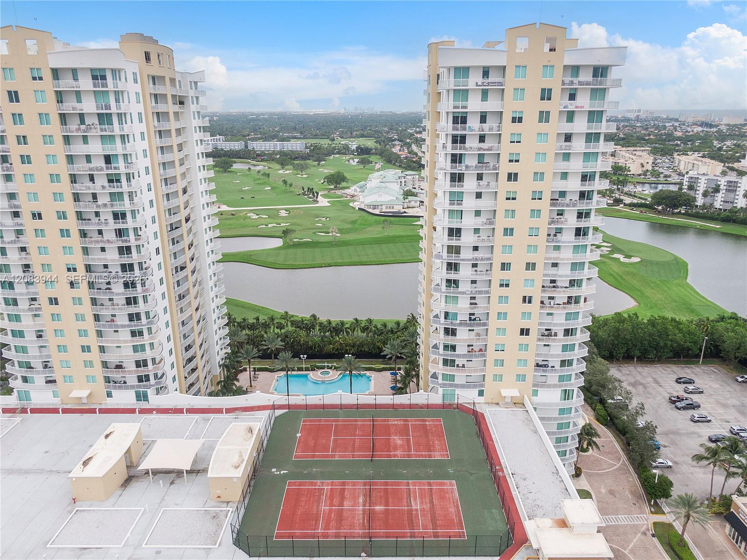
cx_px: 374
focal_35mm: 24
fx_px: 518
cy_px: 280
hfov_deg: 71.6
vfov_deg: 56.8
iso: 100
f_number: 2.8
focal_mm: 4.39
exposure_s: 1/1600
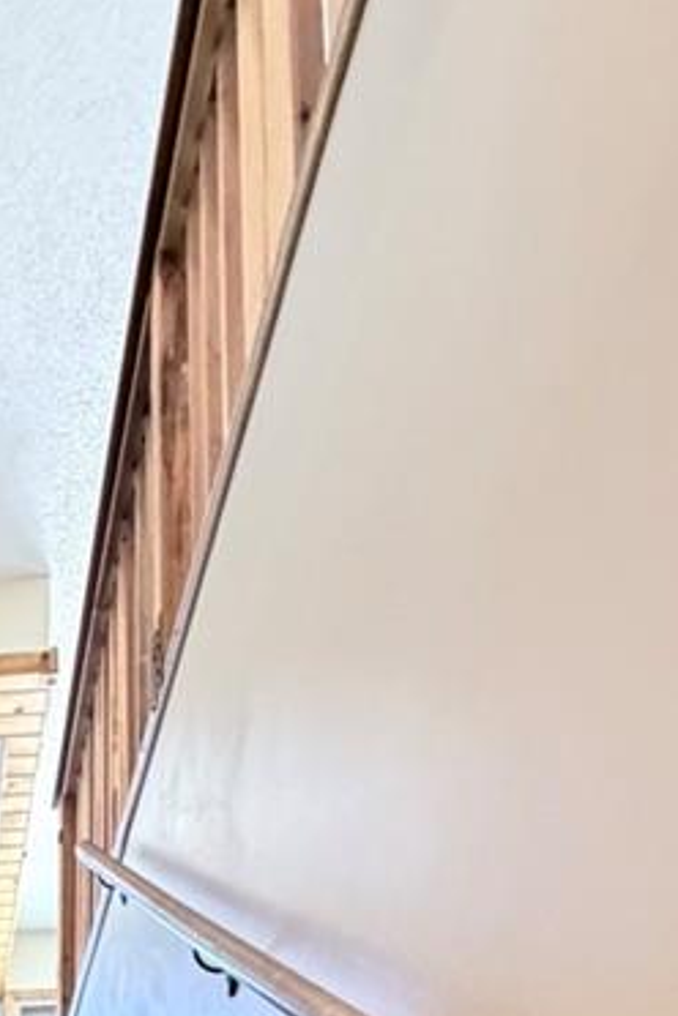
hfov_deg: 25.2
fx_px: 1328
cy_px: 1587
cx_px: -178
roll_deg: +0.8
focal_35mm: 47
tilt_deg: +4.3
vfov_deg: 26.8
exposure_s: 1/60
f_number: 2.2
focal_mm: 2.22
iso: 400
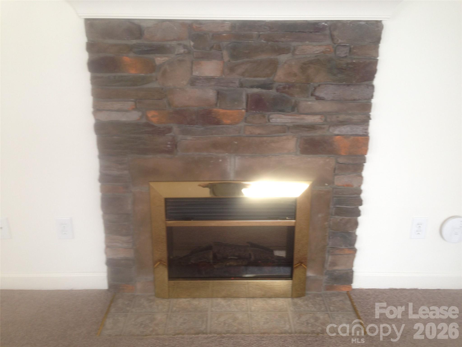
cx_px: 231
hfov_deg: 55.4
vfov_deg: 42.9
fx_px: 440
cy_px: 174
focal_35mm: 33
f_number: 2.4
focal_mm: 4.12
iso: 50
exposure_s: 1/20
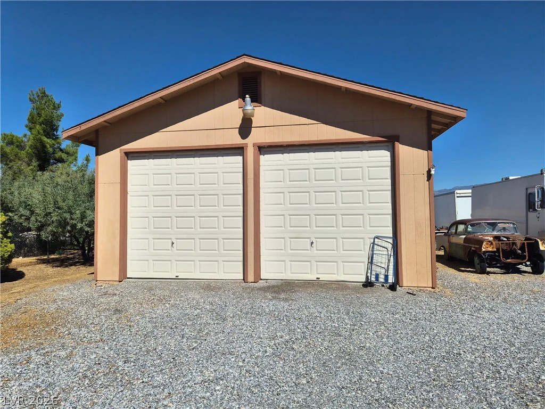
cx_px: 272
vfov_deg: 58.9
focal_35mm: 23
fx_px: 362
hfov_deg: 73.9
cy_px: 204
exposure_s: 1/7696
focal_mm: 5.4
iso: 50
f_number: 1.8
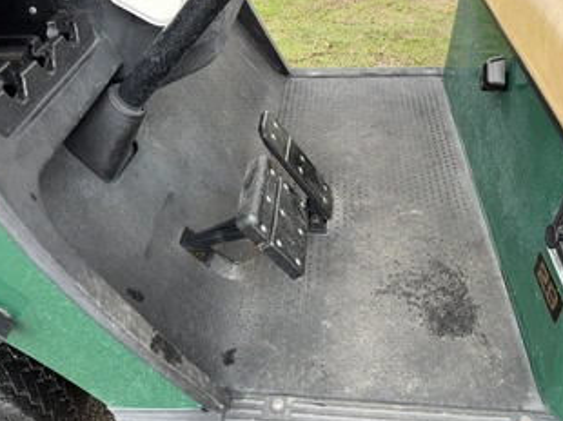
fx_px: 504
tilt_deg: -38.9
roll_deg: -1.3
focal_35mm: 31
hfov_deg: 57.9
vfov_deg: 45.4
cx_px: 341
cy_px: 209
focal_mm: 6.76
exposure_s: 1/419
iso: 100
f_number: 1.78
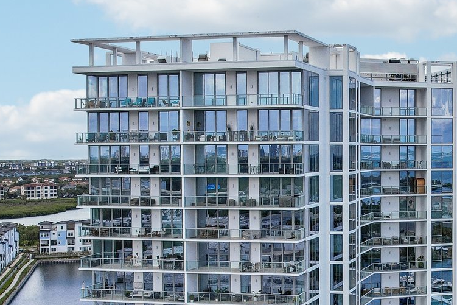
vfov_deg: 21.8
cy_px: 302
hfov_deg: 31.8
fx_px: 762
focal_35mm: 60
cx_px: 410
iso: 130
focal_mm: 8.4
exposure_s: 1/2500
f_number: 2.8
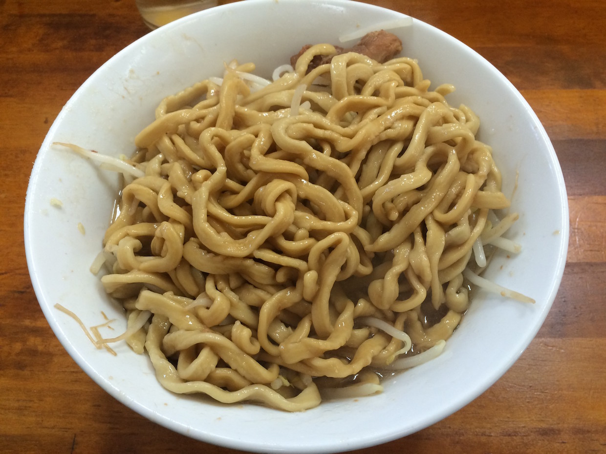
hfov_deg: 61.7
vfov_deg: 48.2
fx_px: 508
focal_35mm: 29
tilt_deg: -61.2
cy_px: 227
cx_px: 303
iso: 125
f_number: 2.2
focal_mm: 4.15
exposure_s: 1/33
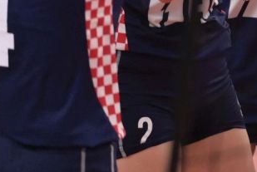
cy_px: -137
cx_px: 501
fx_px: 11832
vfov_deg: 0.8
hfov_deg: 1.2
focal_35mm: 1655
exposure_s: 1/3200
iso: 4000
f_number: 2.8
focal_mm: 400
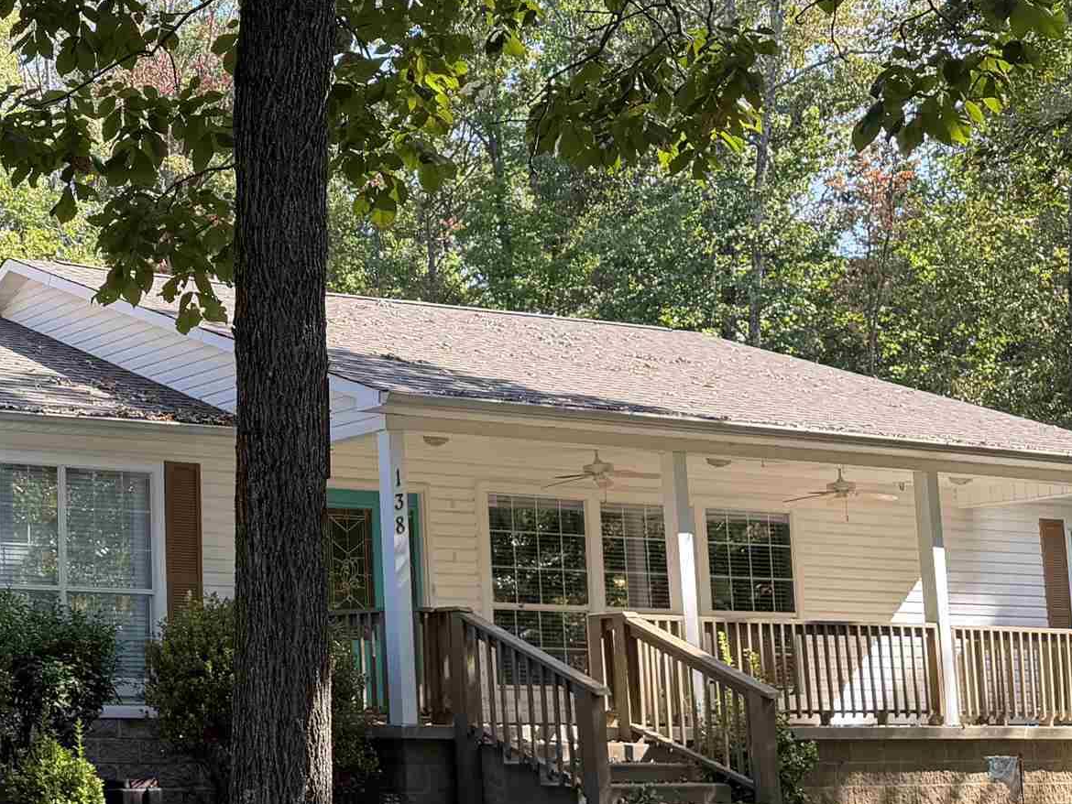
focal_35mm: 63
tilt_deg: +8.1
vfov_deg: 23.3
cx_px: -134
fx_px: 1951
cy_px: 450
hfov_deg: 27.8
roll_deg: +0.3
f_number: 1.78
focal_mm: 6.76
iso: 80
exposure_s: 1/445
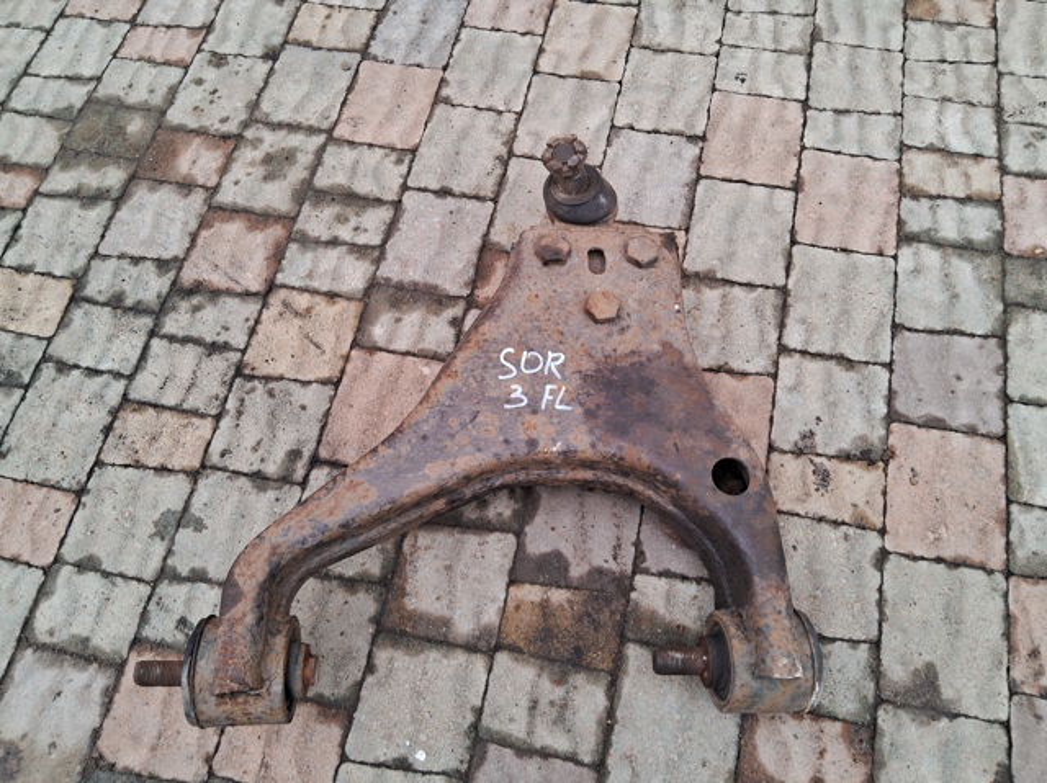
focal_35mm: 26
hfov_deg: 67.3
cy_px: 392
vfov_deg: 53.0
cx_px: 524
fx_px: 786
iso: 64
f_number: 1.8
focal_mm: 3.98
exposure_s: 1/50
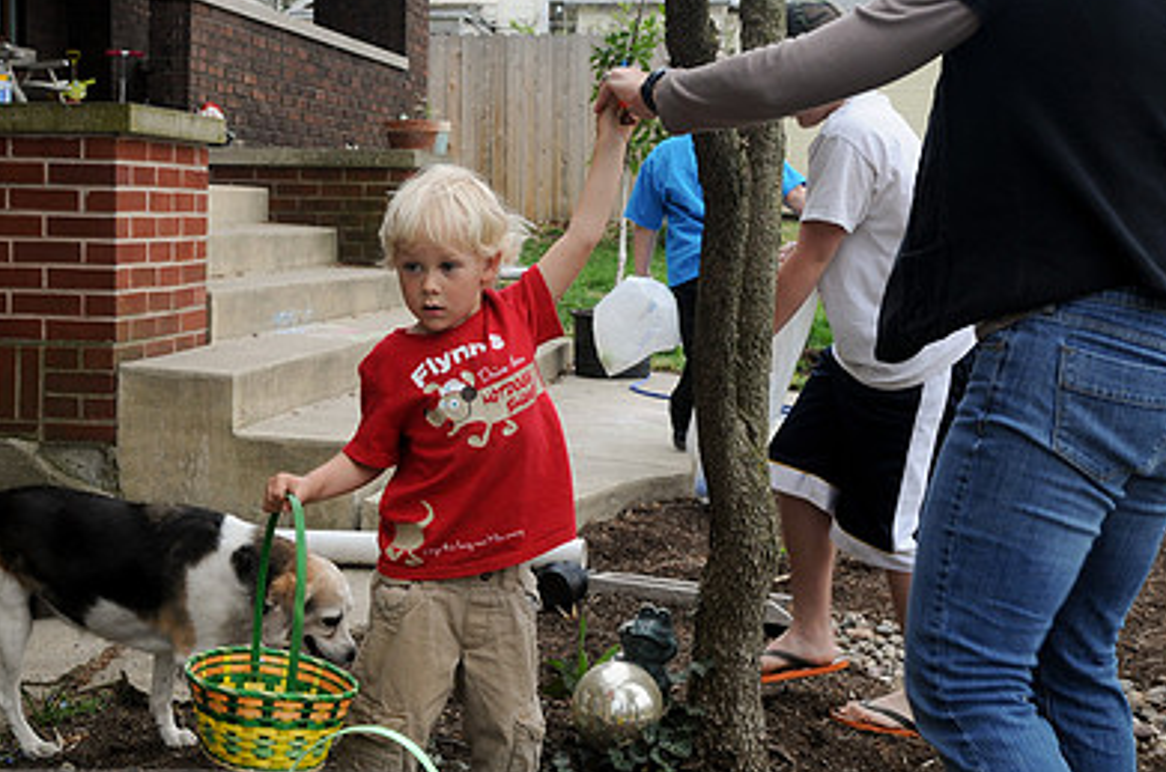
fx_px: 1584
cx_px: 549
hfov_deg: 40.4
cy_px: 311
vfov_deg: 27.4
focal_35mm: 49
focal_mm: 22
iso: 200
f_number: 6.3
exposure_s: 1/100
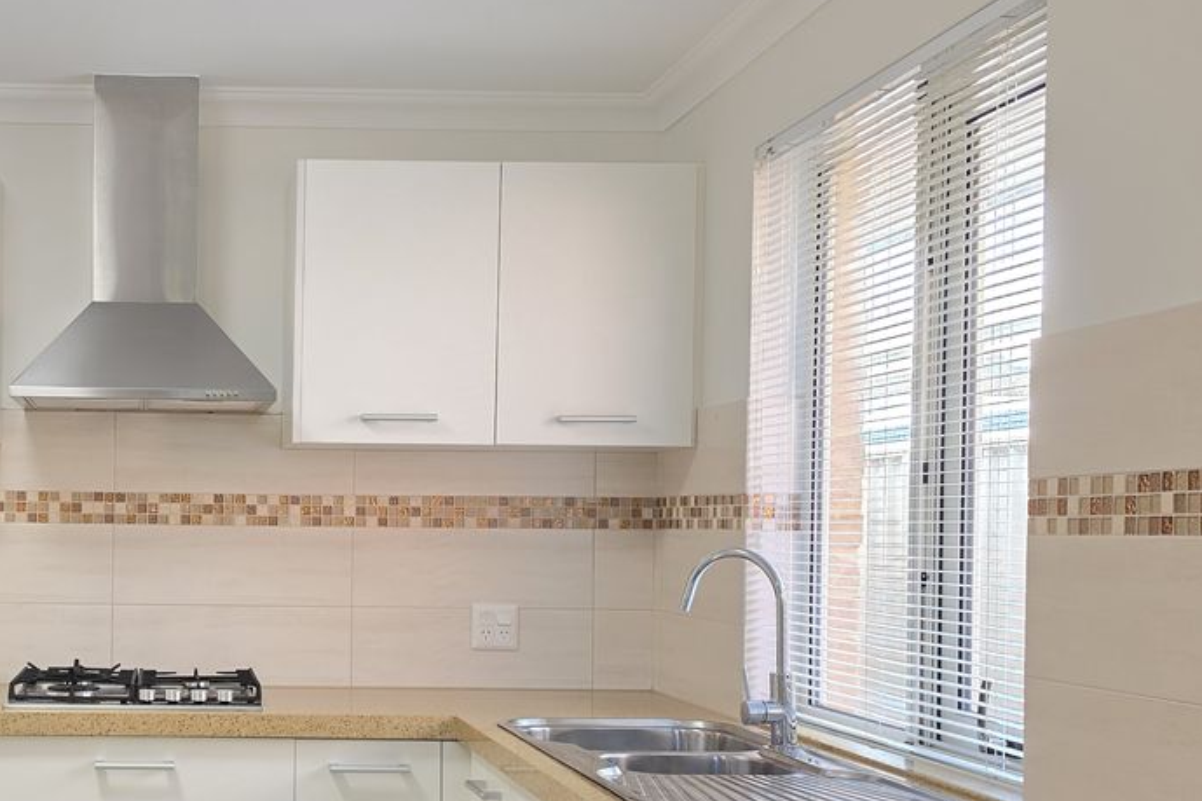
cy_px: 515
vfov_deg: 26.9
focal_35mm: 50
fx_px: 1669
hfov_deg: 37.7
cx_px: 190
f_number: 1.4
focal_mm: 6.5
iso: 80
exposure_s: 1/180
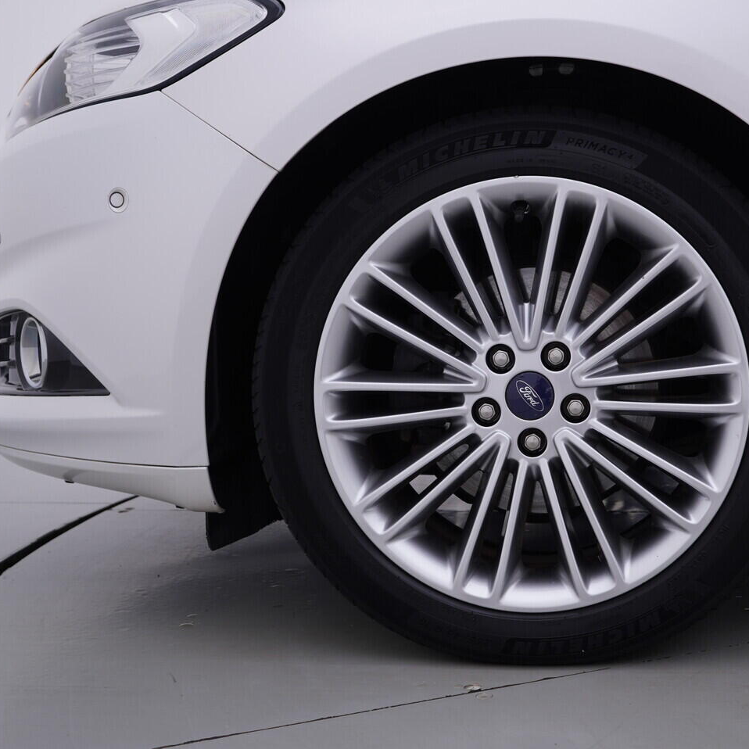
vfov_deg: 36.8
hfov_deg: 36.3
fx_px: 1126
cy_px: 374
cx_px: 517
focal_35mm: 46
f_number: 4.5
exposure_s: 1/80
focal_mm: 24
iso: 125
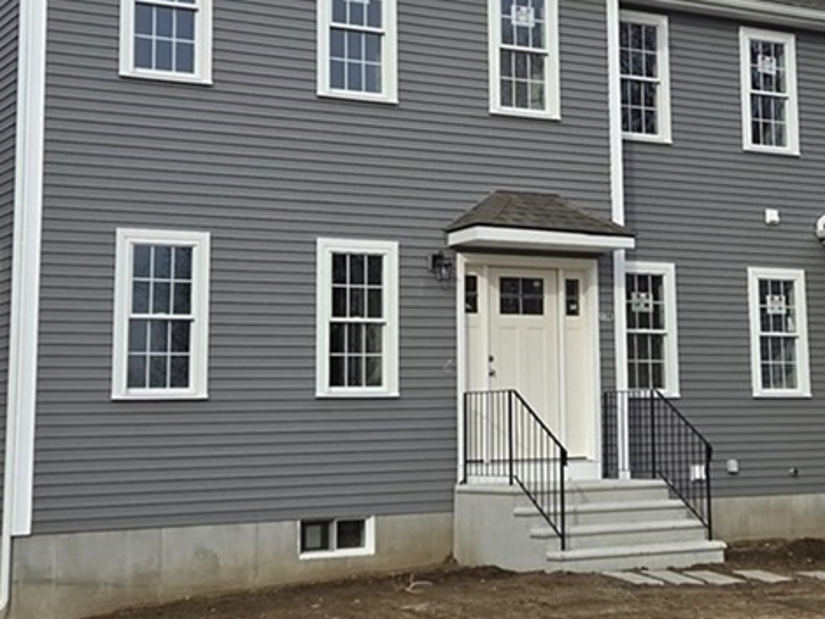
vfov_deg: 29.1
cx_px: 640
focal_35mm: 50
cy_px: 303
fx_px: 1191
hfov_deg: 37.1
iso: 80
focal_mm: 5.4
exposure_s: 1/5261
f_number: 1.8
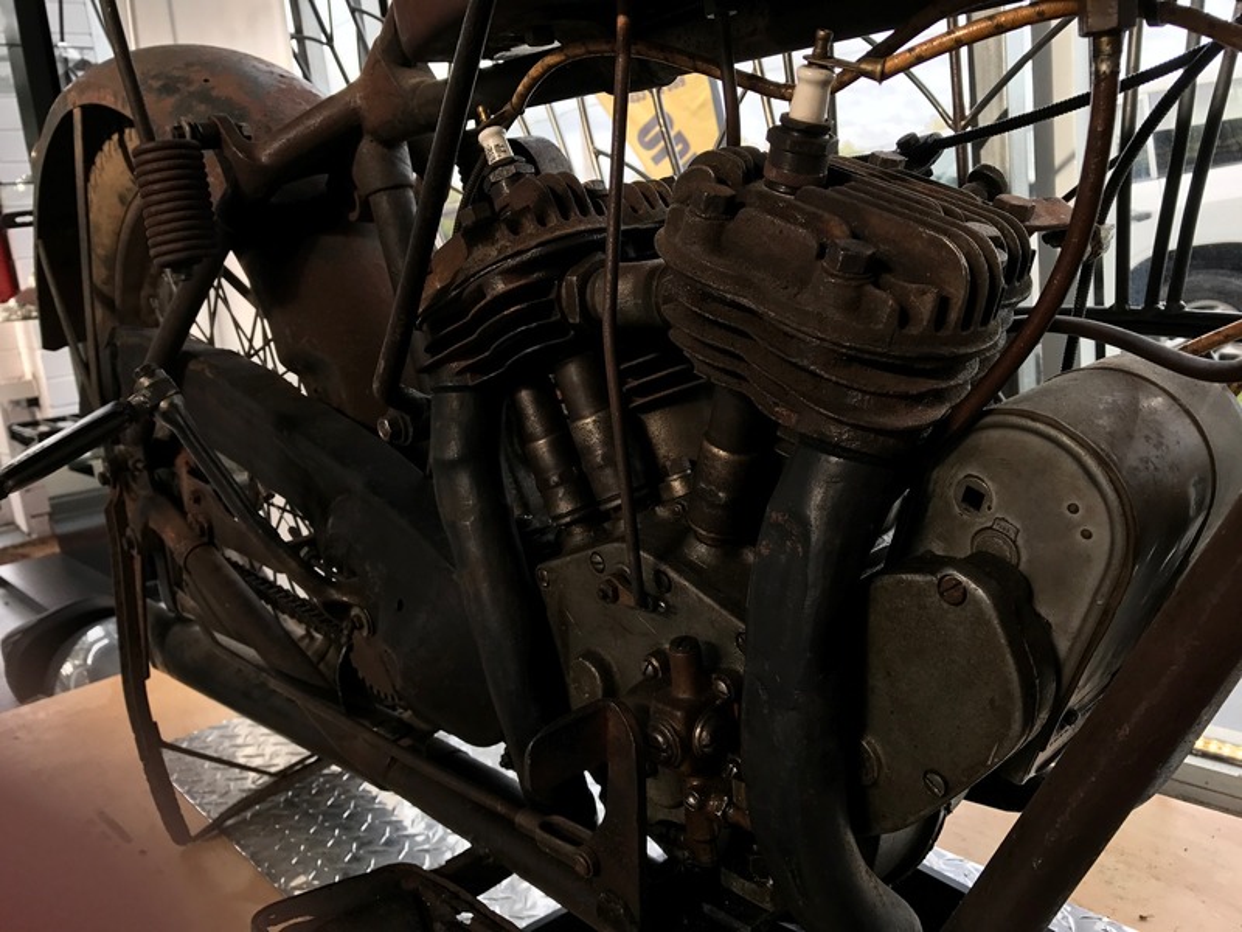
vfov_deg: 49.7
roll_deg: +6.3
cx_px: 621
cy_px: 466
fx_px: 1005
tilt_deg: -12.2
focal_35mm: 28
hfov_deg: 63.4
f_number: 1.8
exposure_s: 1/265
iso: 20
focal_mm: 3.99
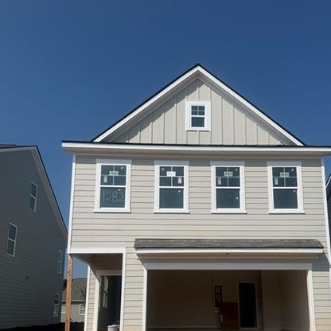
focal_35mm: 34
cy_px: 238
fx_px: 368
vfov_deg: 47.1
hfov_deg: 48.2
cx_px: 195
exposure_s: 1/11905
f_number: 1.78
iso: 80
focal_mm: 6.76
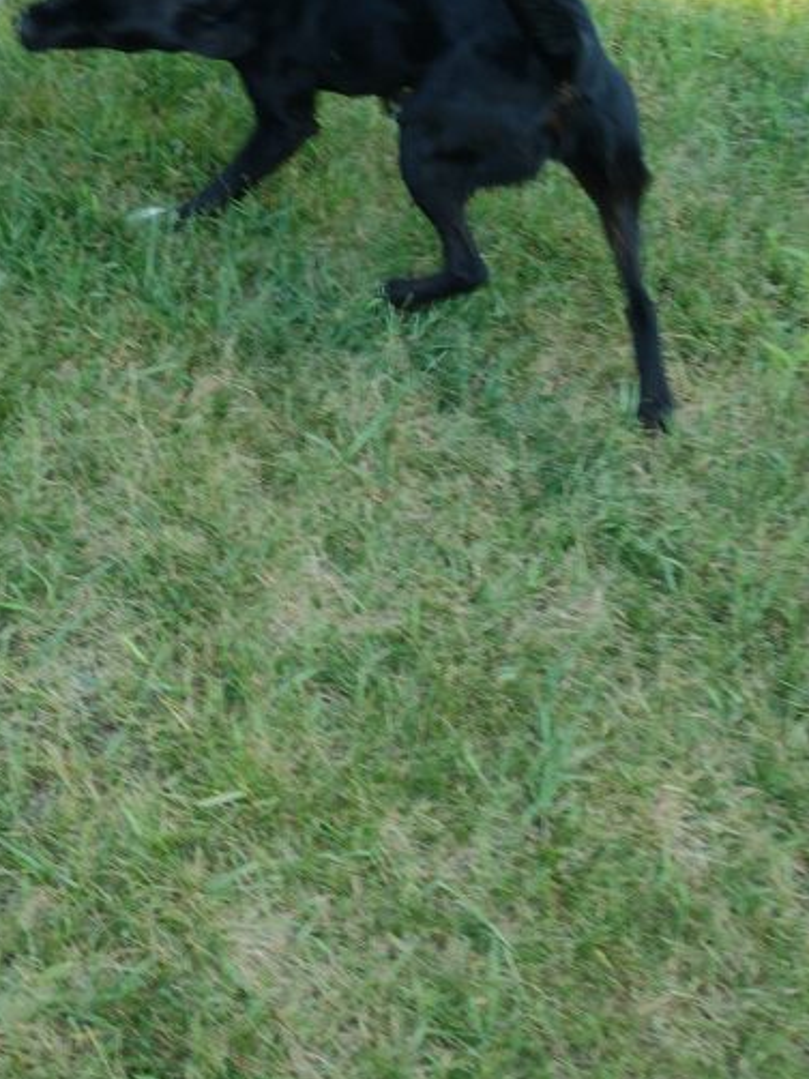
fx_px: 1715
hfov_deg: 26.3
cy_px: 163
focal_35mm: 55
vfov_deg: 33.6
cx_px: 227
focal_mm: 4.71
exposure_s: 1/154
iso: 100
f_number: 1.7
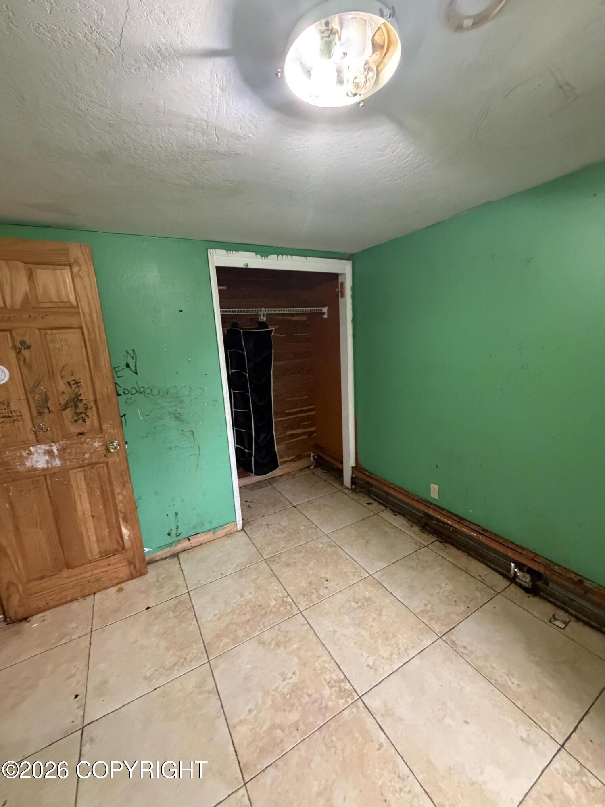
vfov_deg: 102.1
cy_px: 404
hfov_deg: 85.7
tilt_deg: -10.8
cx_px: 302
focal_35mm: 14
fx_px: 326
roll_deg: +2.6
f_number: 2.2
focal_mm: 2.22
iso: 640
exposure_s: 1/60
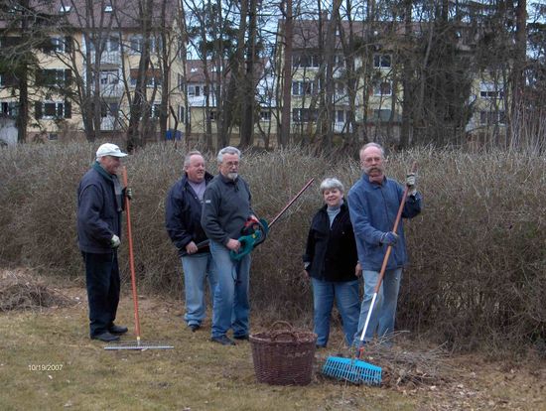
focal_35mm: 70
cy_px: 206
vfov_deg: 21.1
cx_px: 273
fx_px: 1106
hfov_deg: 27.7
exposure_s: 1/90
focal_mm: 14.3
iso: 100
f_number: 3.5
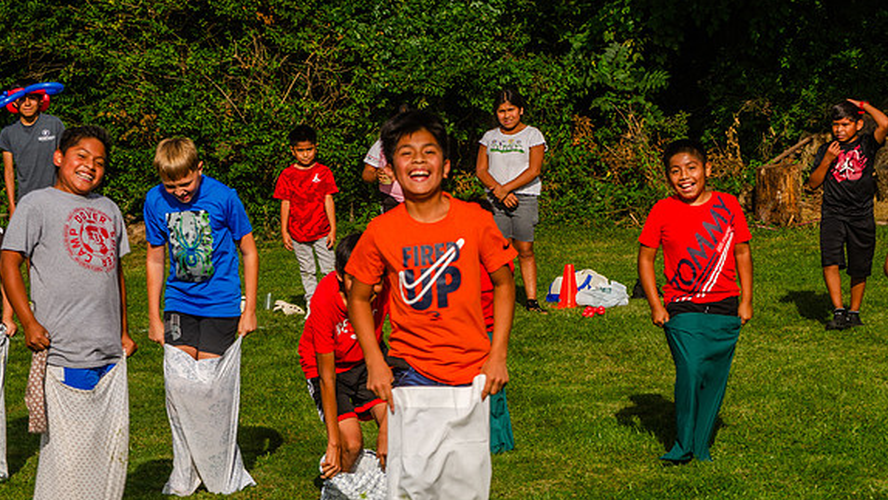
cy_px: 254
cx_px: 446
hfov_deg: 18.8
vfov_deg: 10.6
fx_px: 2685
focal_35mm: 114
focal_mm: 72
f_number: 9
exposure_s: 1/320
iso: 100
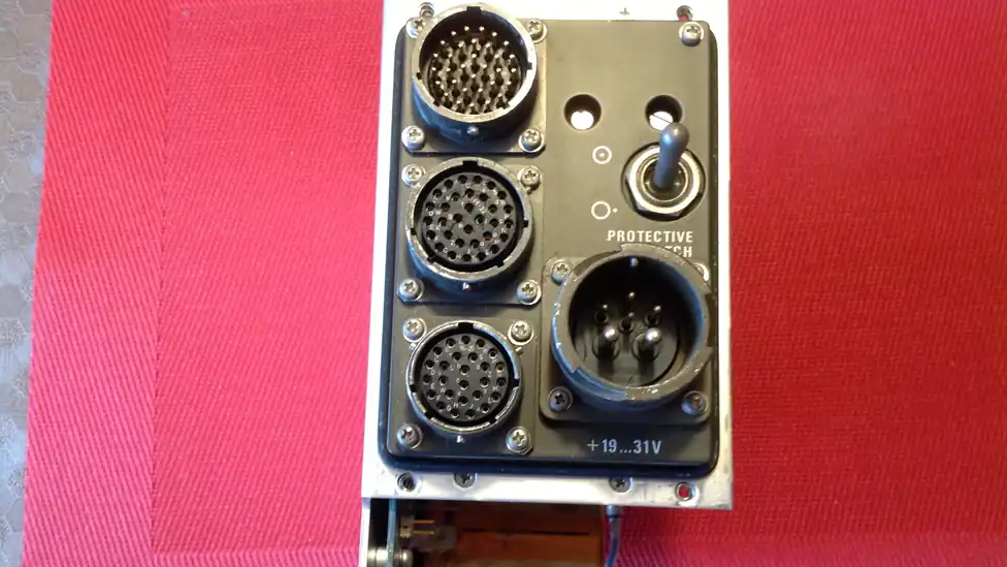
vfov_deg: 30.3
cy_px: 353
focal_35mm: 39
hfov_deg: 51.6
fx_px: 1041
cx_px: 496
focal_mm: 4.28
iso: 100
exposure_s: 1/15
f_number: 2.4
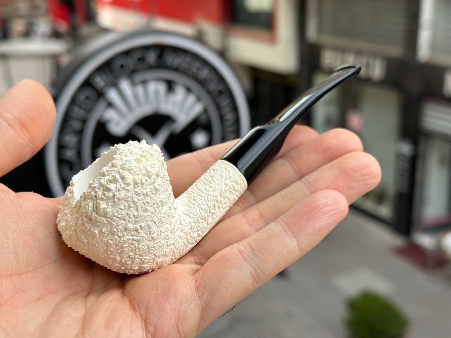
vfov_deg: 30.3
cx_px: 226
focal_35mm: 48
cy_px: 169
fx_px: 625
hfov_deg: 39.7
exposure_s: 1/694
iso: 64
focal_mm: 6.86
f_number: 1.78
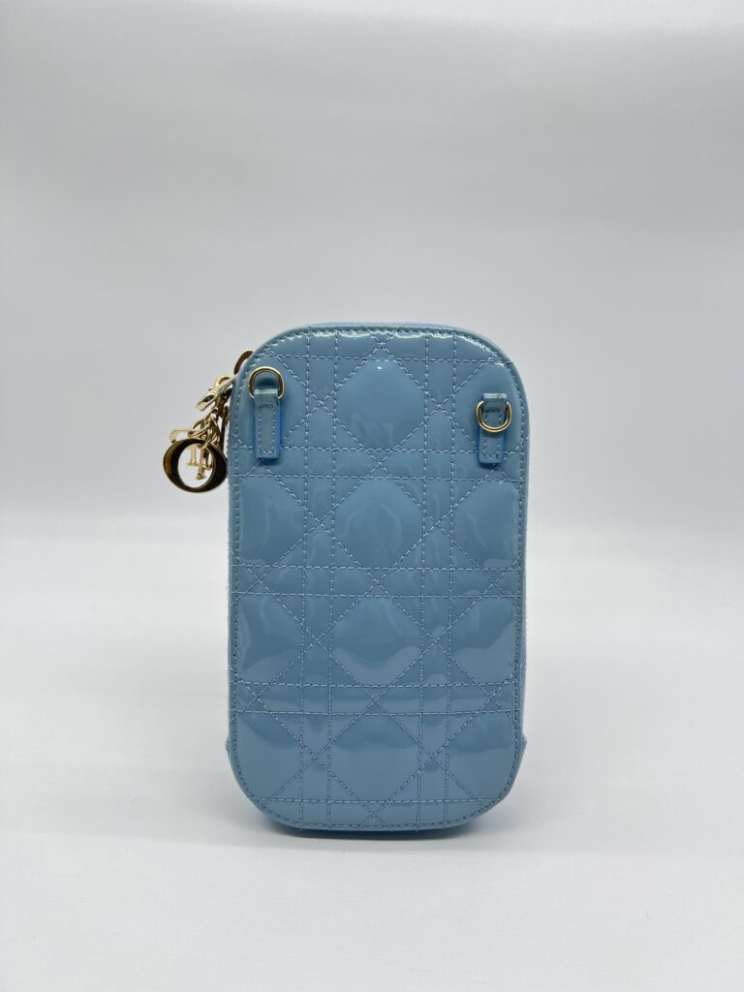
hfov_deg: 53.1
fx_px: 745
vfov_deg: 67.3
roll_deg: -2.5
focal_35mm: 26
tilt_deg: -14.6
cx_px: 372
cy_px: 496
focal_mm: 5.7
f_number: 1.5
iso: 32
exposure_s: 1/148
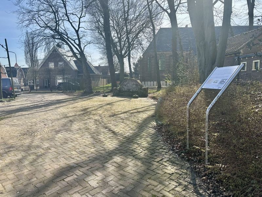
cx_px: 131
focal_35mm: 24
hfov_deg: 71.6
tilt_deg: -4.9
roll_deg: +0.8
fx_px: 182
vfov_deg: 56.8
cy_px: 98
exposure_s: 1/2469
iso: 80
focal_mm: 6.86
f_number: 1.78
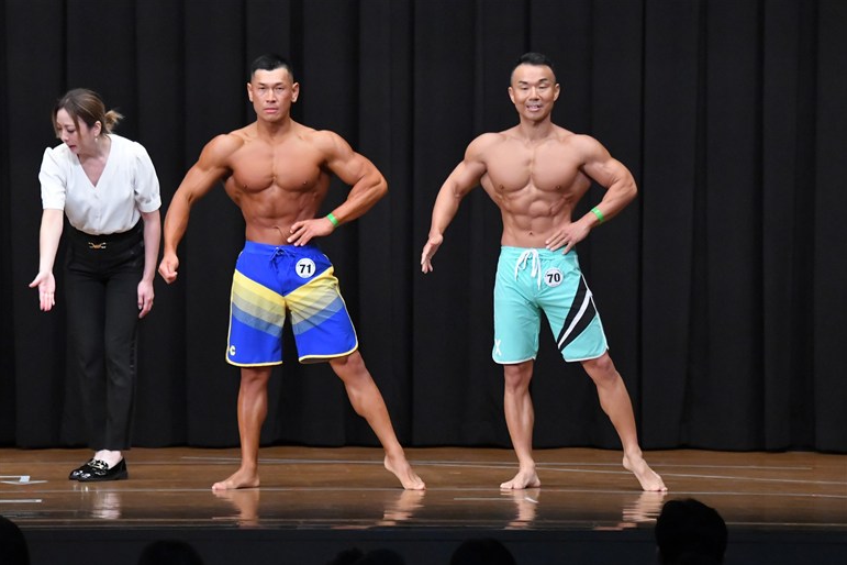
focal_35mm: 203
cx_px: 422
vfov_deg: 6.8
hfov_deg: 10.1
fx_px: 4776
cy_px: 282
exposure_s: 1/400
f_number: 5.6
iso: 8000
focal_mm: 135
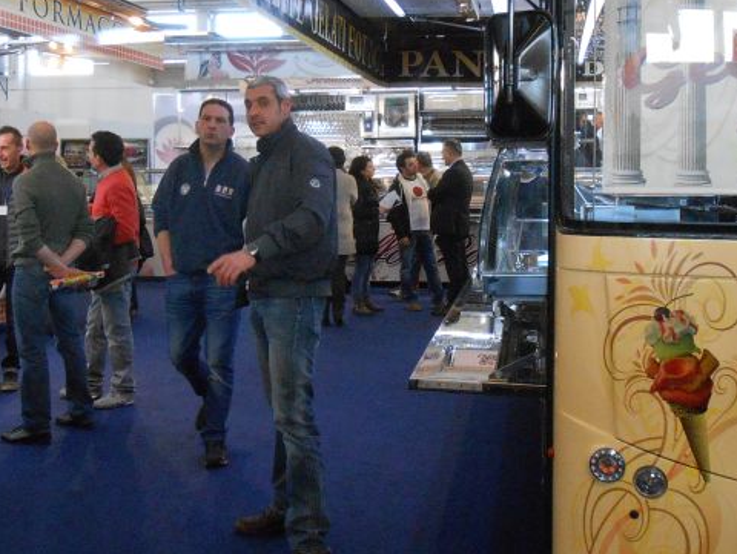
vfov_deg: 31.2
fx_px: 980
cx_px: 344
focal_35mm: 46
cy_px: 161
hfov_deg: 41.2
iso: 500
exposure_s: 1/125
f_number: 3.5
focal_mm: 4.6
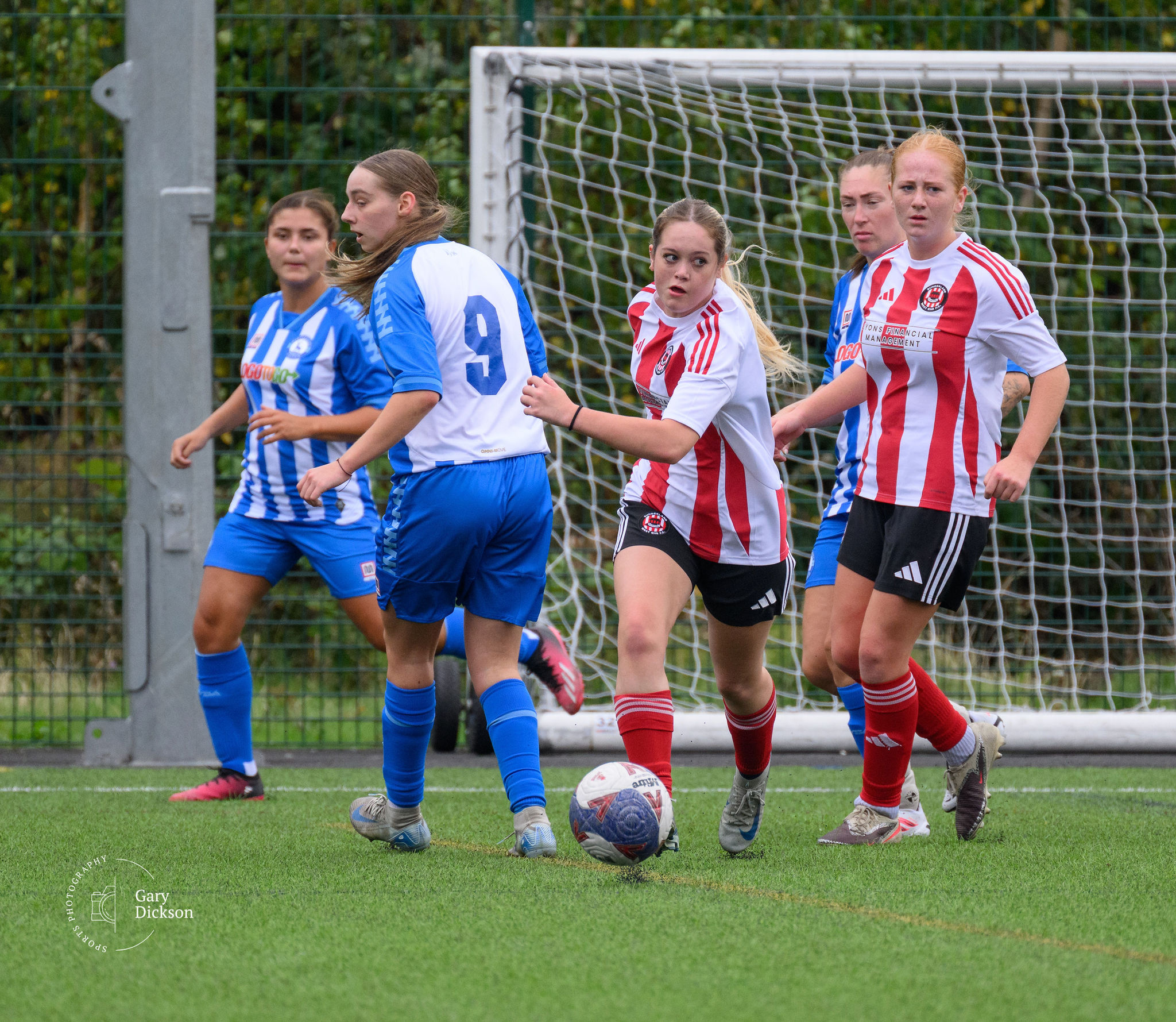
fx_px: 26569
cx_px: 780
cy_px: 507
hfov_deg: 2.5
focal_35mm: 738
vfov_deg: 2.2
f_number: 5.6
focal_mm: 400
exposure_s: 1/1250
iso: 1250
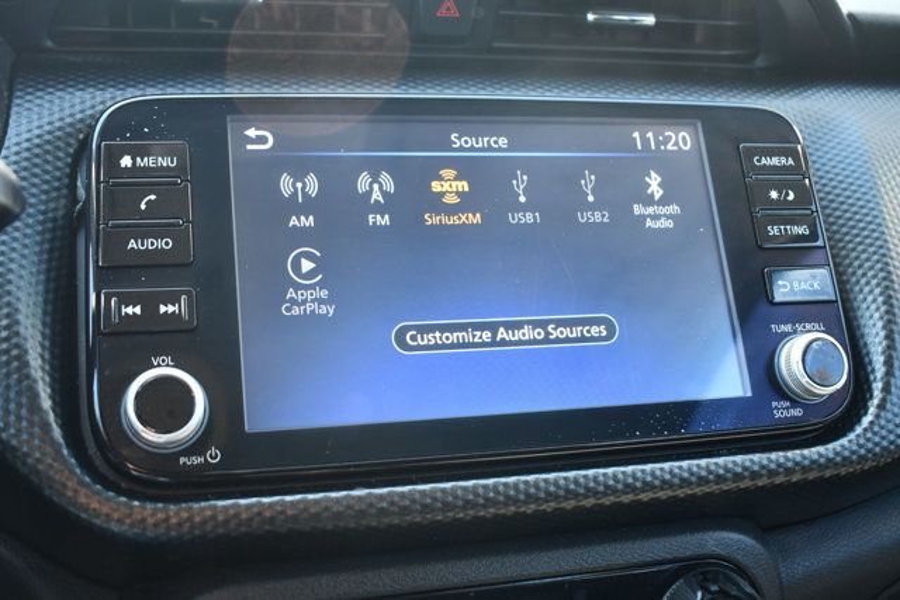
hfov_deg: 46.4
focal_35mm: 42
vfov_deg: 31.9
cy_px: 300
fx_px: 1050
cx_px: 450
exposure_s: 1/125
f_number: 4.2
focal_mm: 28
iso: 900
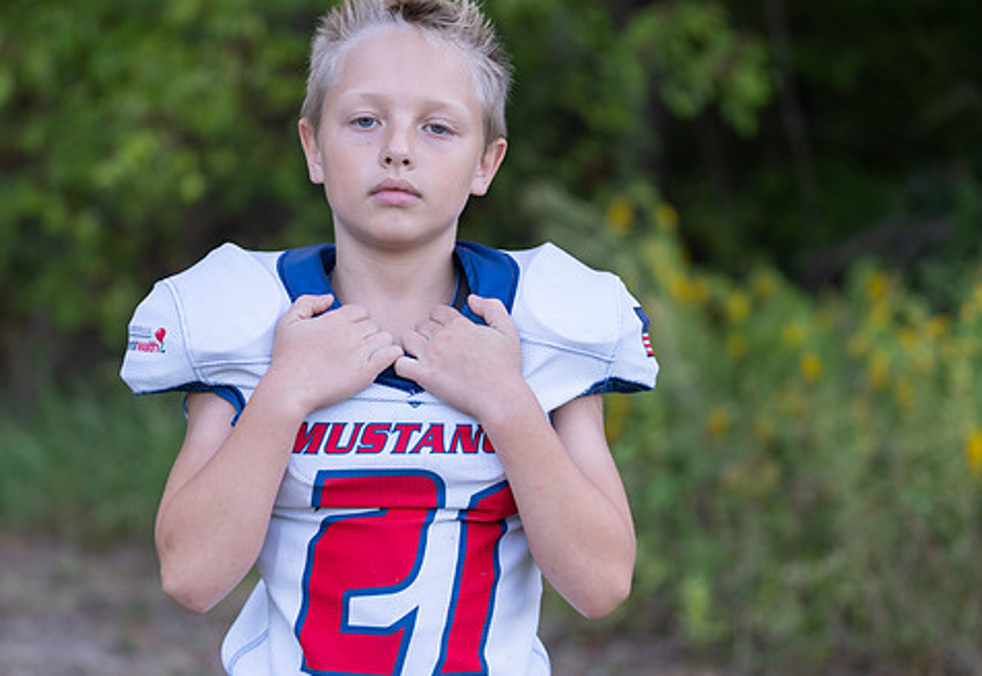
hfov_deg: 21.7
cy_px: 303
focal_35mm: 93
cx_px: 392
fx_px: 2563
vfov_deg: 15.0
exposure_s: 1/320
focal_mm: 70
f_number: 2.8
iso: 400
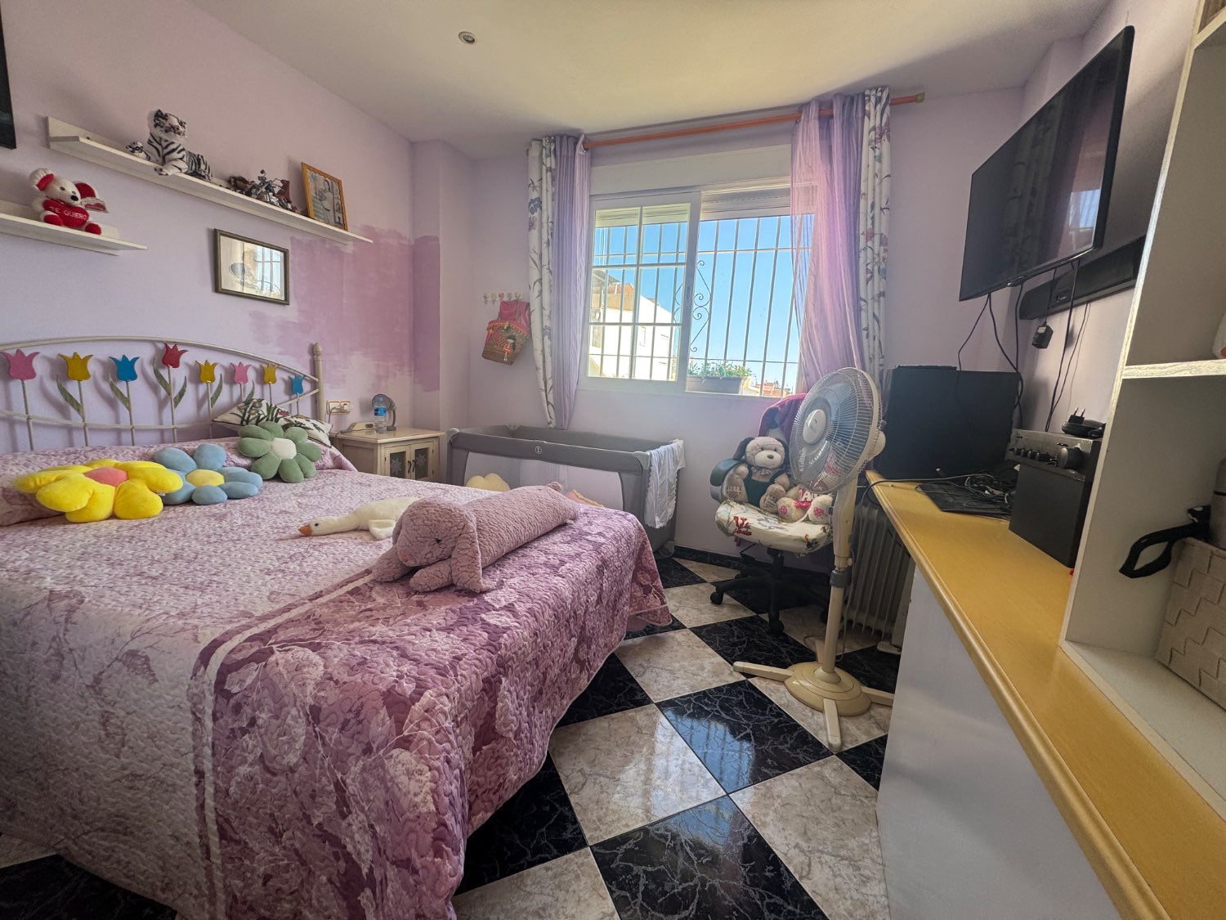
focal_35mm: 14
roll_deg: -2.4
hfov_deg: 102.1
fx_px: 496
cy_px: 460
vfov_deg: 85.7
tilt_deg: -9.0
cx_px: 613
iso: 40
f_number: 2.2
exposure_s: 1/99
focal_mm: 2.22
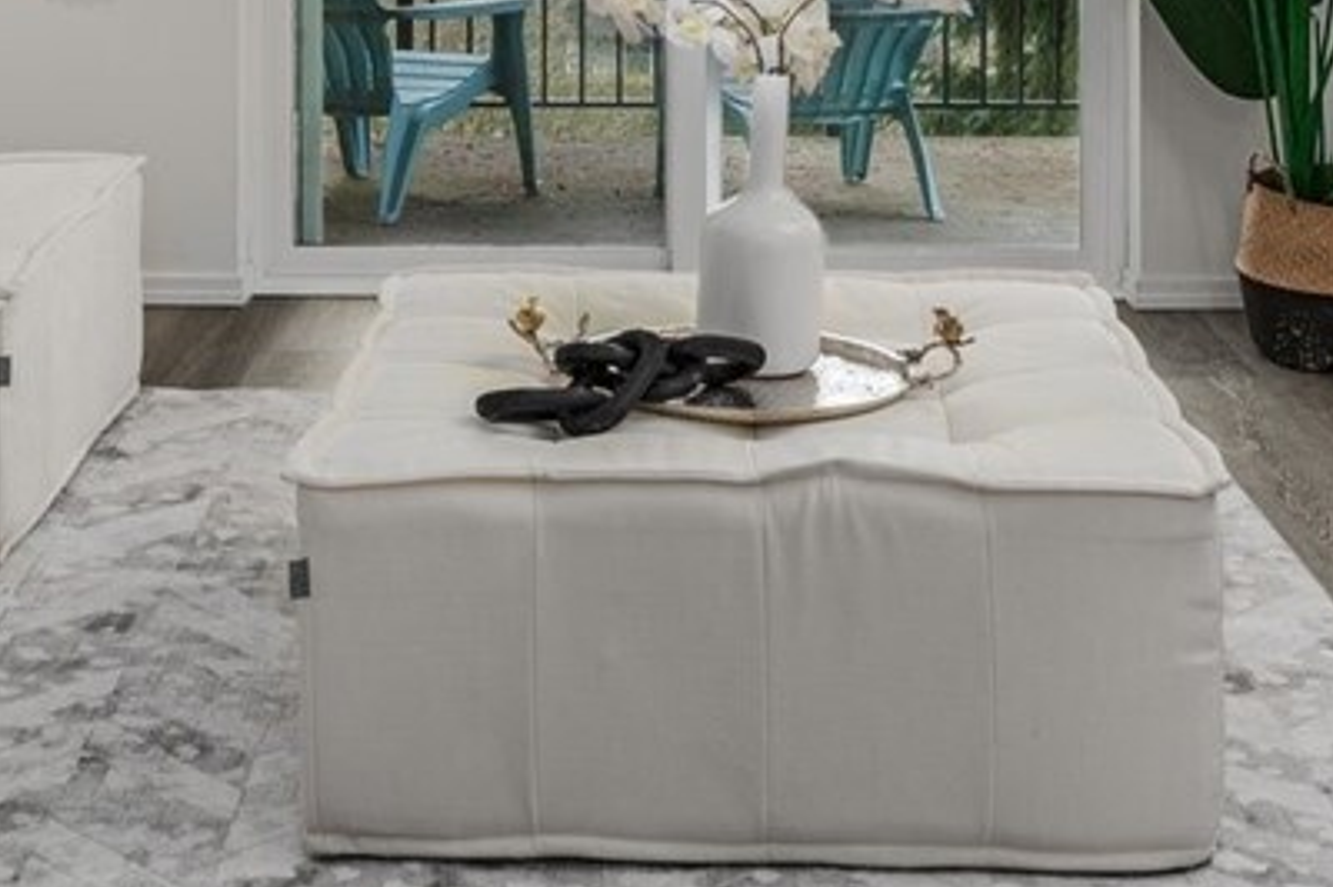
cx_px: 632
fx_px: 2516
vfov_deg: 18.5
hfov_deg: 29.7
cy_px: -282
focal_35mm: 68
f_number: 7.1
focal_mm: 16
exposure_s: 1/10
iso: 320
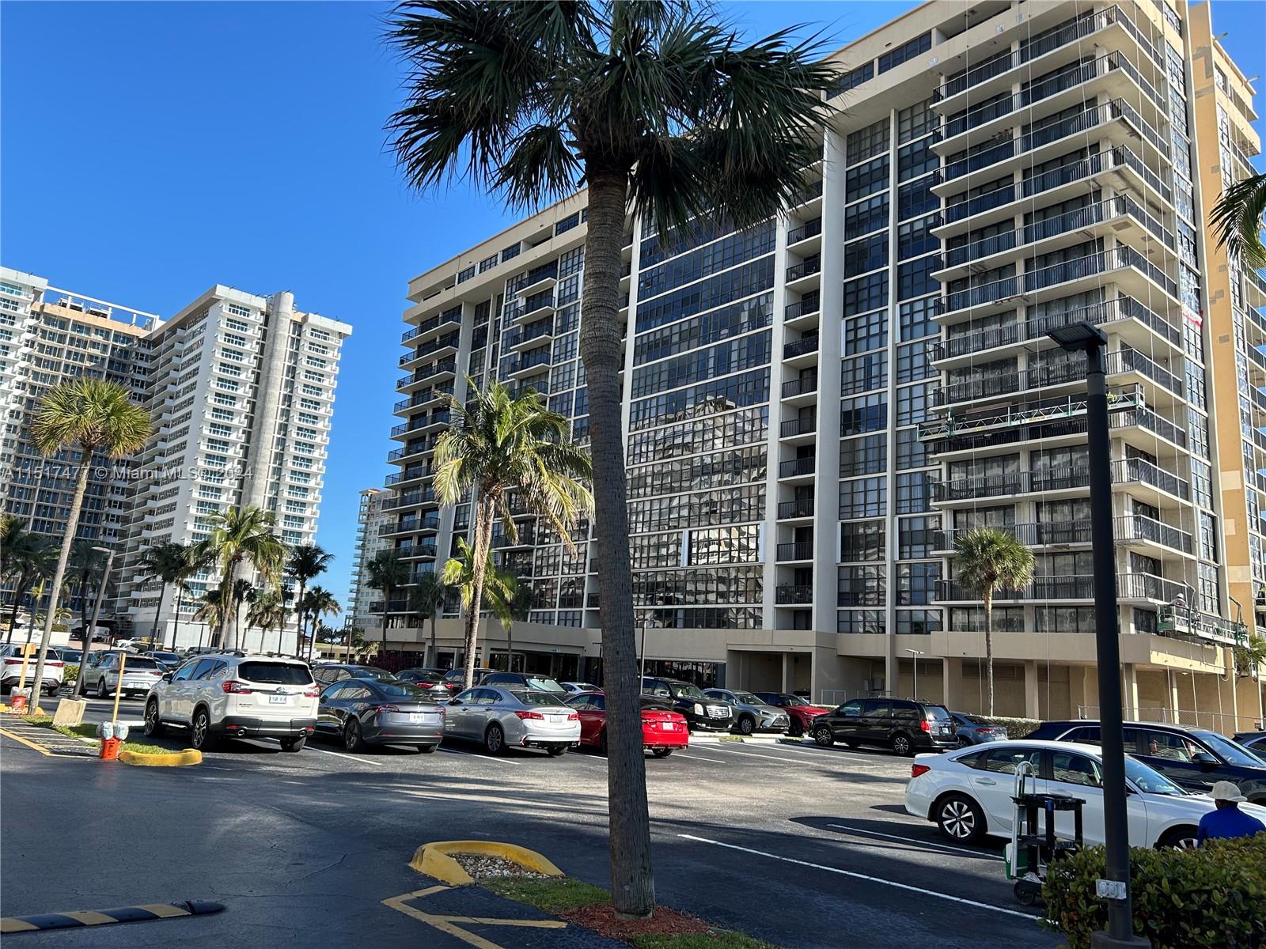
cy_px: 474
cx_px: 633
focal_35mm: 26
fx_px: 951
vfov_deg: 53.1
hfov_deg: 67.3
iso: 50
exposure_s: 1/1838
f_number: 1.5
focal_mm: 5.7
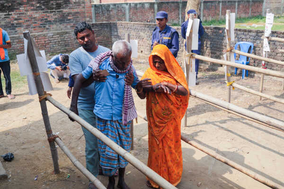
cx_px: 142
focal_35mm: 36
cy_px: 94
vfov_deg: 36.9
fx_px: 284
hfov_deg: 53.1
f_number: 2.8
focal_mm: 24
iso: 125
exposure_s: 1/500
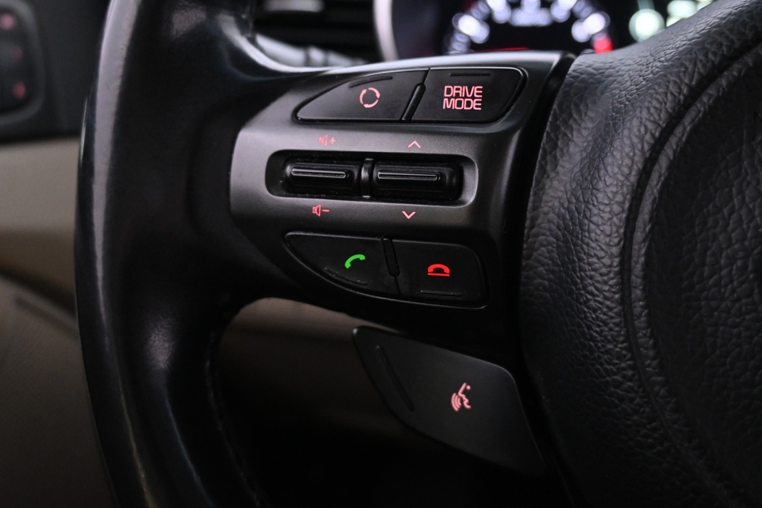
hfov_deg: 50.7
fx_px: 804
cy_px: 196
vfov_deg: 34.9
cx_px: 381
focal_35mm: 38
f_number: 3.8
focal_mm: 20
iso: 2800
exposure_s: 1/30
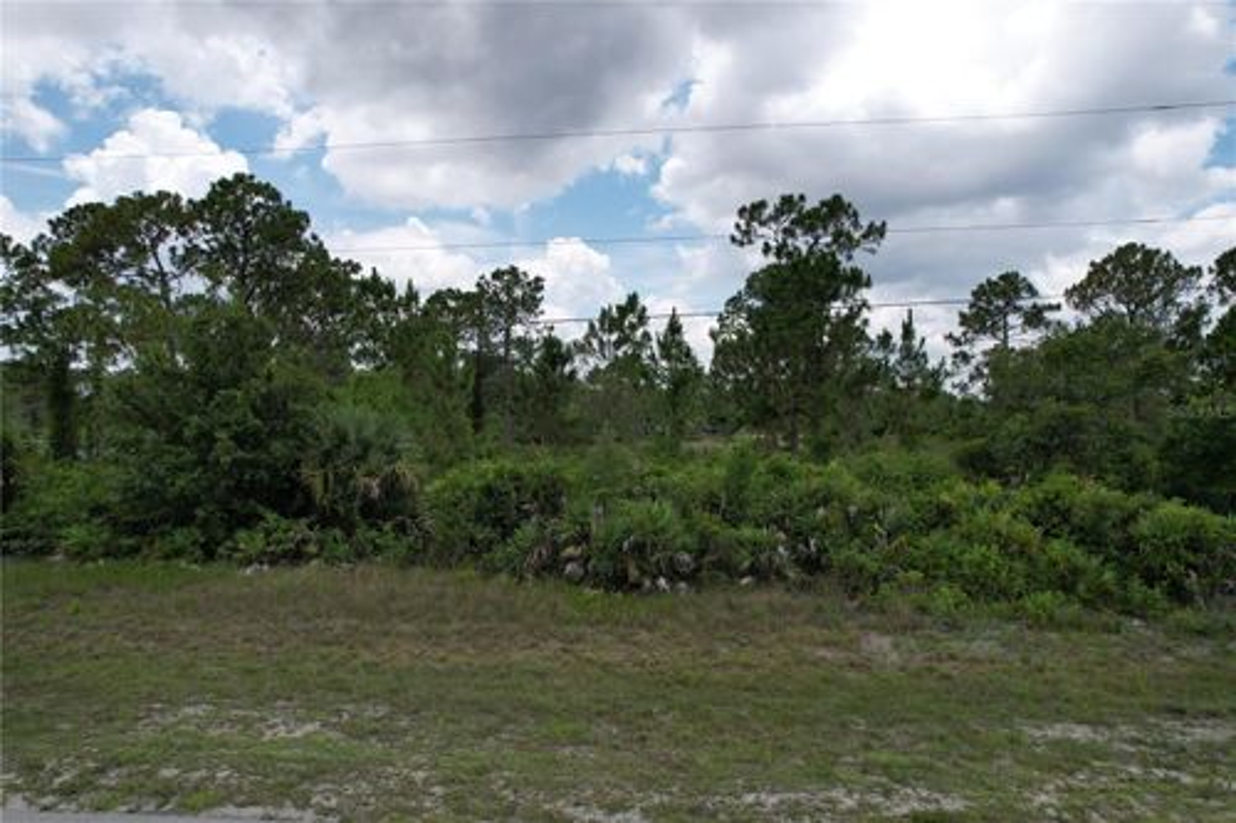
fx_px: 755
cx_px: 618
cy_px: 412
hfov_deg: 78.6
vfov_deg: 57.2
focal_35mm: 22
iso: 100
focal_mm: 8.38
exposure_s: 1/2000
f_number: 2.8
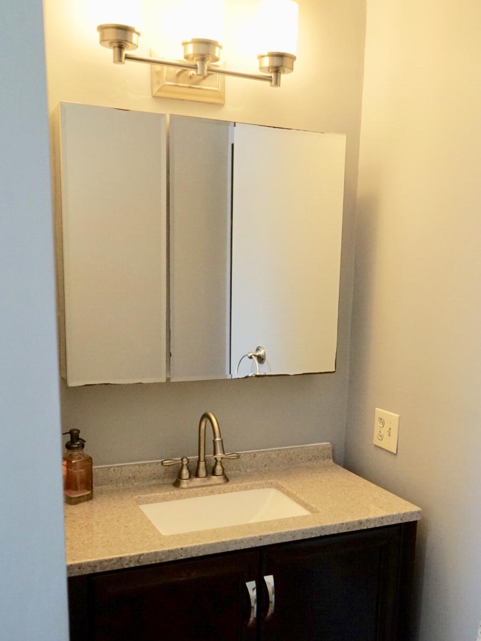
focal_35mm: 36
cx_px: 263
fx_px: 667
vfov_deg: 50.7
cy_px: 408
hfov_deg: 39.6
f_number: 3.5
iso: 3200
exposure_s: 1/160
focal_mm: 28
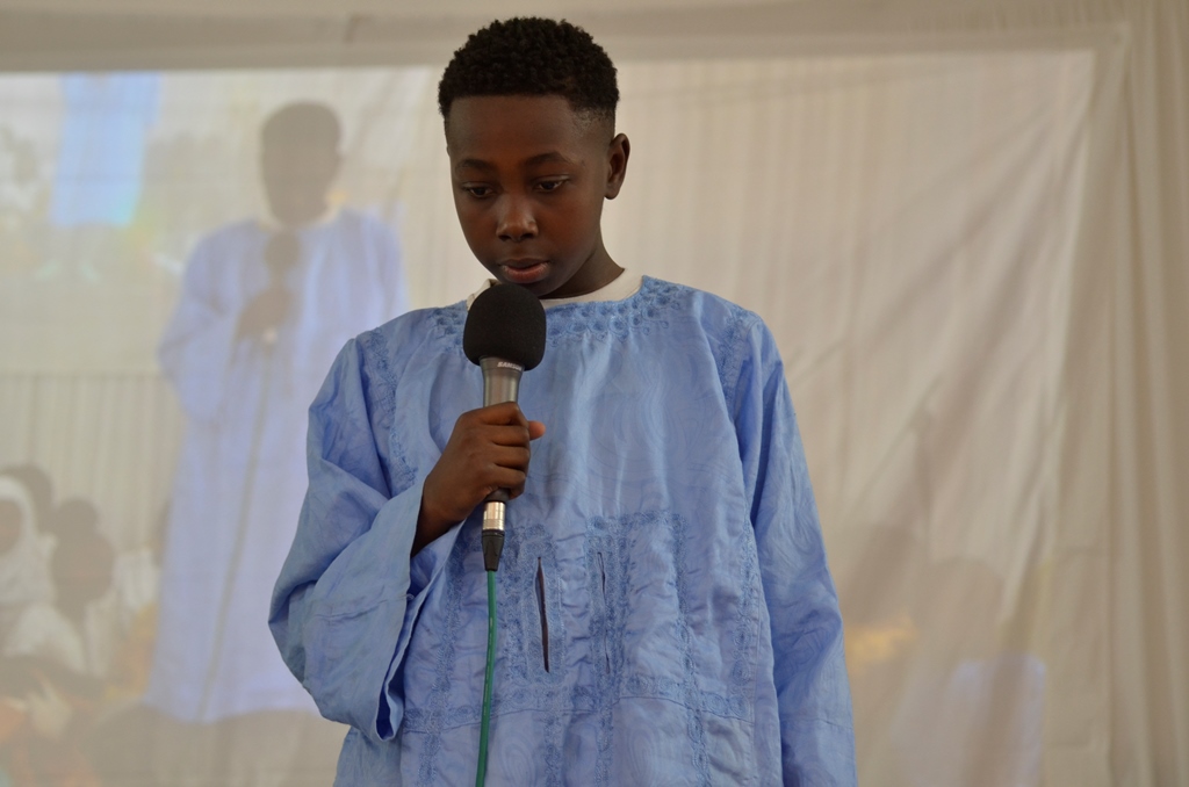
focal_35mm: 129
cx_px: 594
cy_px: 394
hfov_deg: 15.9
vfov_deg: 10.6
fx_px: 4251
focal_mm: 86
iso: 640
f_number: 4
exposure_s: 1/50
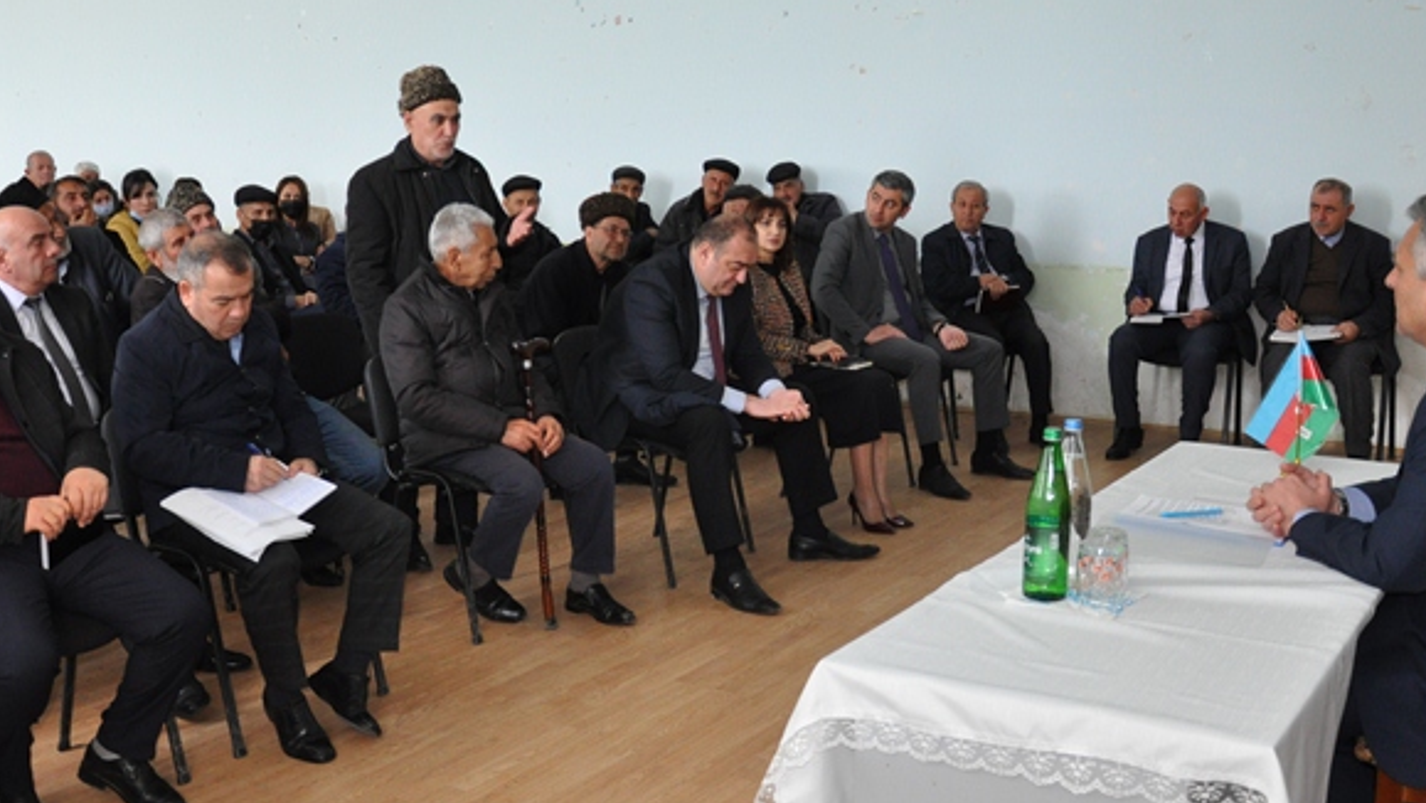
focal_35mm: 39
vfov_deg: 30.4
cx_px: 660
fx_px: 1475
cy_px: 319
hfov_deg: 51.6
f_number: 3.5
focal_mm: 18
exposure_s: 1/60
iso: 800
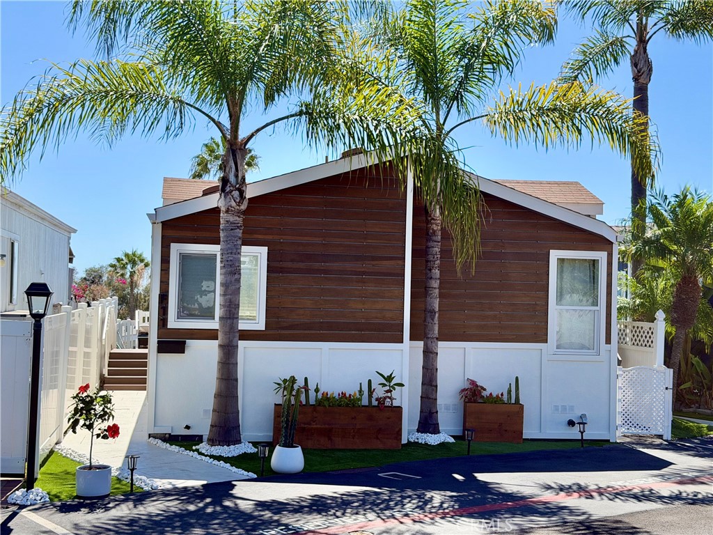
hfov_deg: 39.7
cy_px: 268
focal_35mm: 48
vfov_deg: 30.3
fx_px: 989
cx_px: 356
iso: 64
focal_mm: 6.76
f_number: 1.78
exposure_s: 1/3704
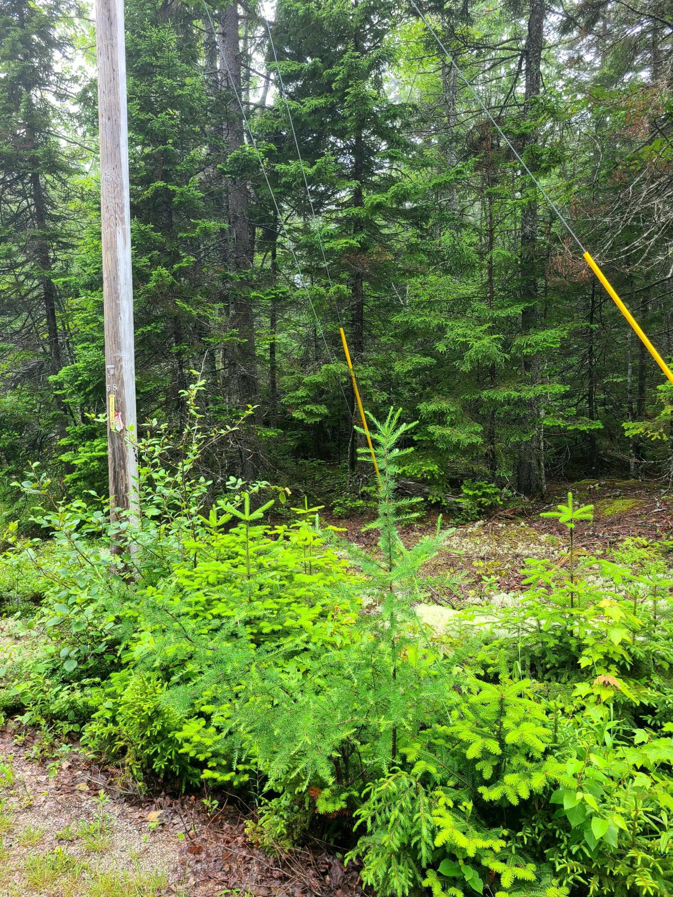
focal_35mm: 26
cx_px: 336
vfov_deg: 67.3
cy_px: 448
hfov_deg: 53.1
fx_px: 674
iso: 40
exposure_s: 1/238
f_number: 1.8
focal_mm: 5.4
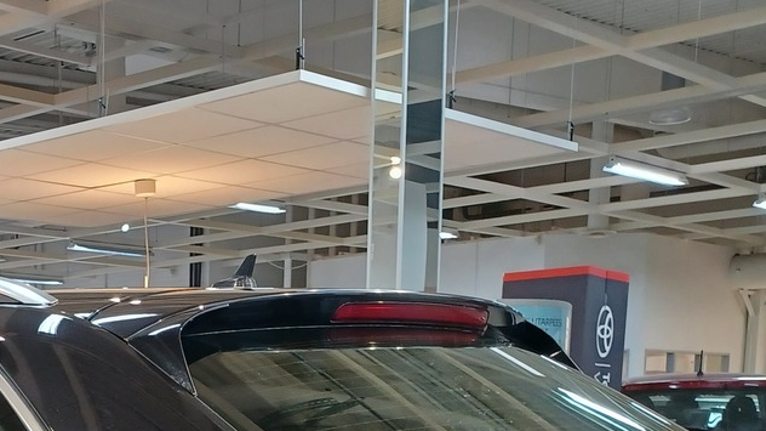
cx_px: 18
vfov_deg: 15.9
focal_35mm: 69
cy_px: 664
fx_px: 1401
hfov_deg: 28.8
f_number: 1.8
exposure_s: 1/50
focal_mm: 4.6
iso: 200
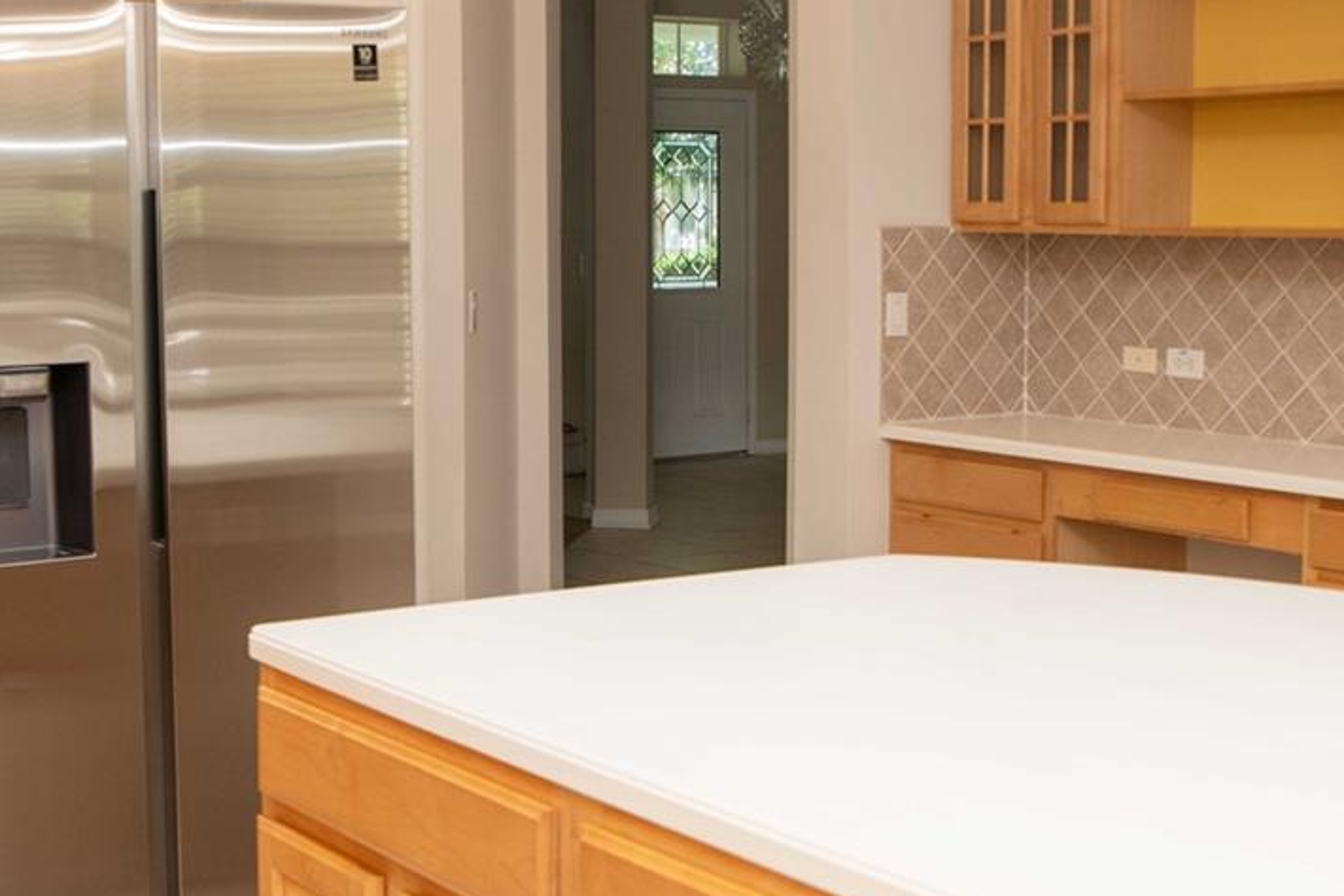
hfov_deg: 36.6
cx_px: 482
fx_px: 2016
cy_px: 369
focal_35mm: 54
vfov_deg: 25.0
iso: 200
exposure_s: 1/200
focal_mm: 24
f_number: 3.5
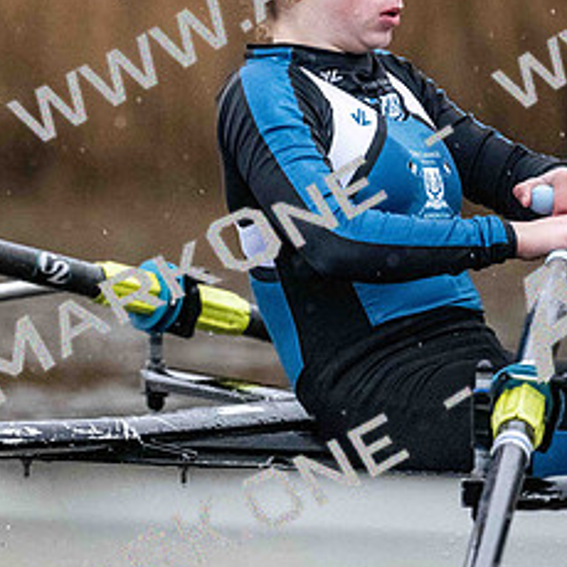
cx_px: 313
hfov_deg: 2.0
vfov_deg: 2.0
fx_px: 15919
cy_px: 149
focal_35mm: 859
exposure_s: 1/1600
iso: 11400
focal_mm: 400
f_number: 4.5
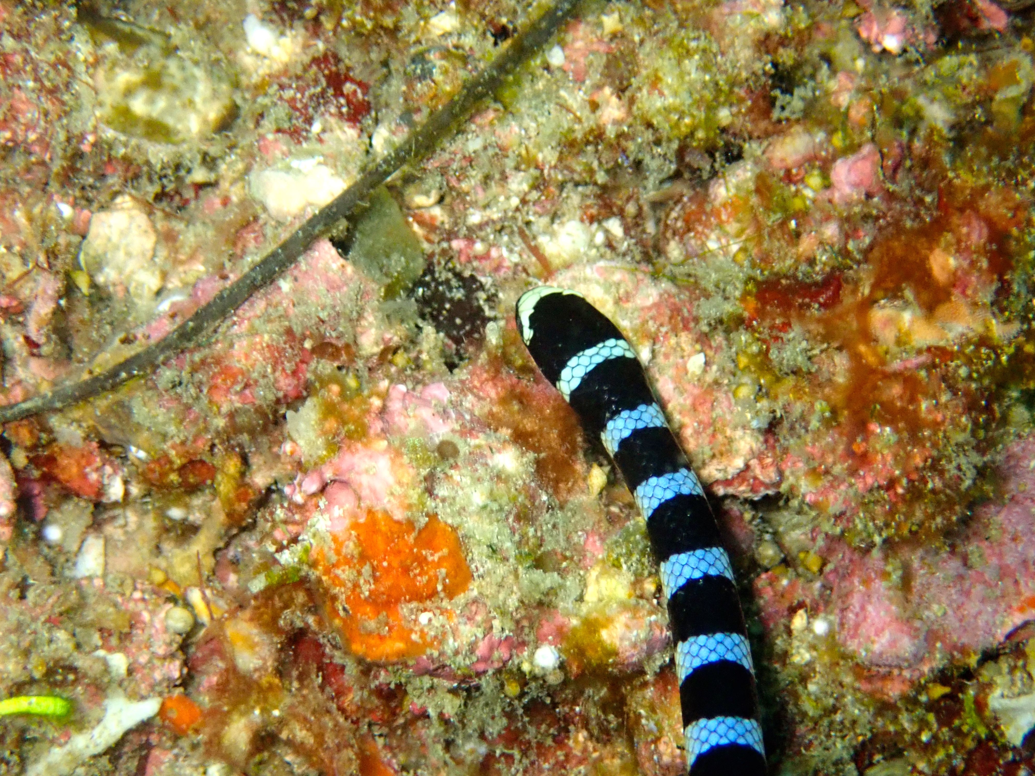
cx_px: 518
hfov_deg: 23.0
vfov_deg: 17.4
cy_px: 388
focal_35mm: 85
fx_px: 2541
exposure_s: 1/80
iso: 800
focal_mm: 15.41
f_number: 13
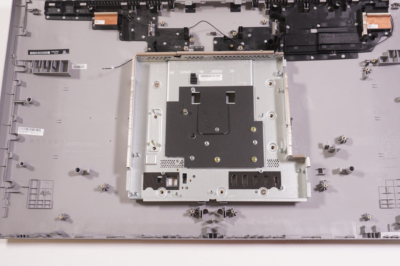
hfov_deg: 47.4
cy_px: 119
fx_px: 455
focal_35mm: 41
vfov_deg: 32.6
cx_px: 209
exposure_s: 1/200
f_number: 5.6
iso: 1000
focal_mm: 20
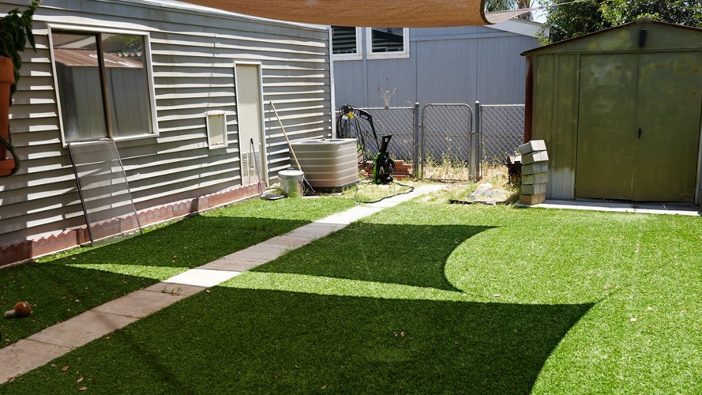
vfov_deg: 33.6
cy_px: 234
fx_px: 651
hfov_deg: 56.5
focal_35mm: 35
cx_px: 381
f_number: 8
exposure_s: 1/125
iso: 100
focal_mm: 29
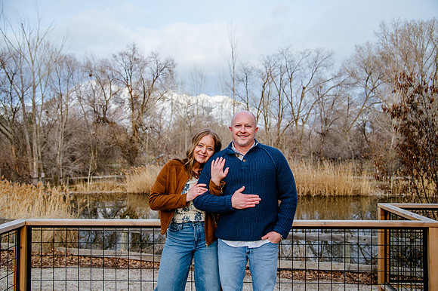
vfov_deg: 39.3
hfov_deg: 56.4
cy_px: 151
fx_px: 408
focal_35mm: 34
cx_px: 219
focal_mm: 32
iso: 250
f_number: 4.5
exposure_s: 1/320
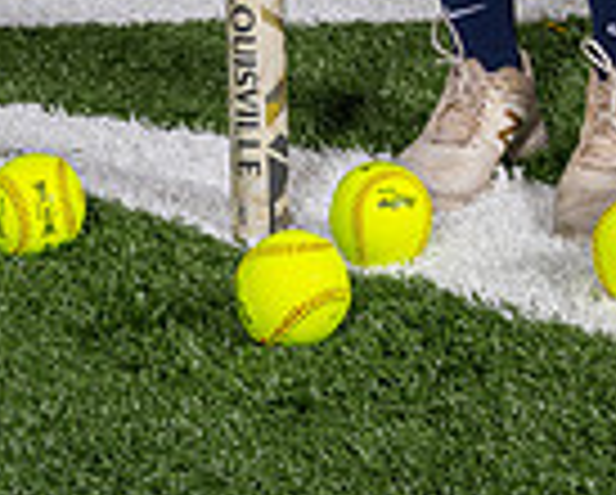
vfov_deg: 11.4
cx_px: 396
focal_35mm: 123
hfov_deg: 15.6
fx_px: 2246
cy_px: -468
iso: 200
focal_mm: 40
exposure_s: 1/200
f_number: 5.6
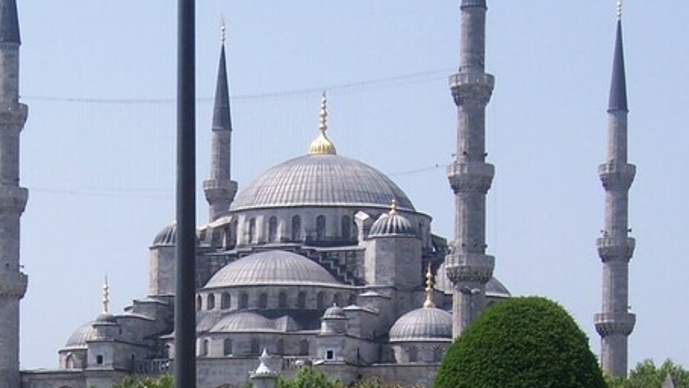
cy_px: 538
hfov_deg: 14.9
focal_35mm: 143
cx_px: 158
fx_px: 2613
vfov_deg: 8.3
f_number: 5.6
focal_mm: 9.6
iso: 80
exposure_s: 1/400
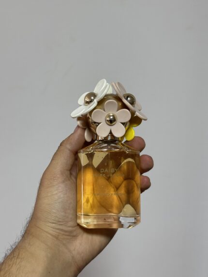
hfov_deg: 30.3
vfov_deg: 39.6
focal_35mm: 48
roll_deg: -0.8
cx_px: 104
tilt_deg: -15.7
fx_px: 384
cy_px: 138
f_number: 1.78
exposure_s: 1/50
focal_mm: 6.76
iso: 64
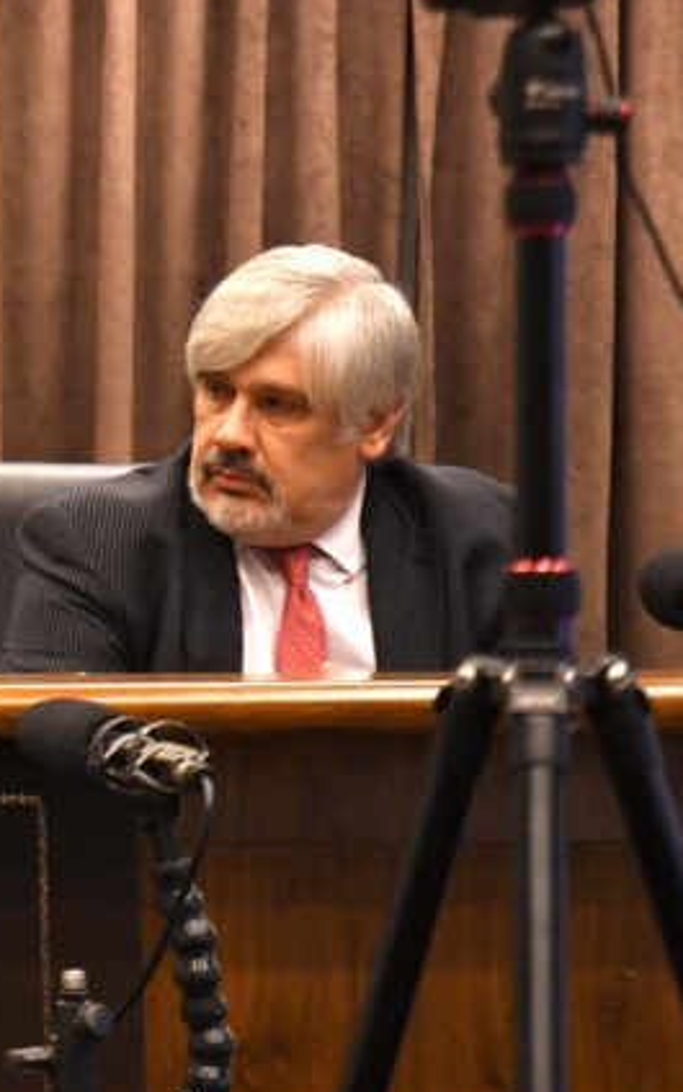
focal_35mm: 229
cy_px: 645
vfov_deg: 9.2
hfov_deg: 5.6
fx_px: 6820
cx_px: -534
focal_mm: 62
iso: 2500
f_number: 5
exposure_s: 1/80
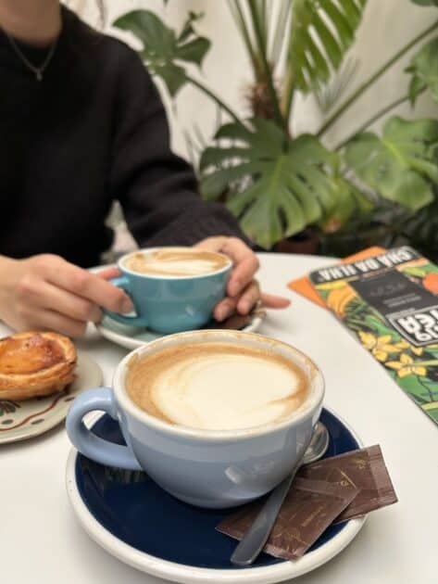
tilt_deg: -19.6
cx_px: 219
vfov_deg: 67.3
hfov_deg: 53.1
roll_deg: -2.4
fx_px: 438
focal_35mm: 26
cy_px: 292
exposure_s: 1/121
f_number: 1.5
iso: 64
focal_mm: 5.7
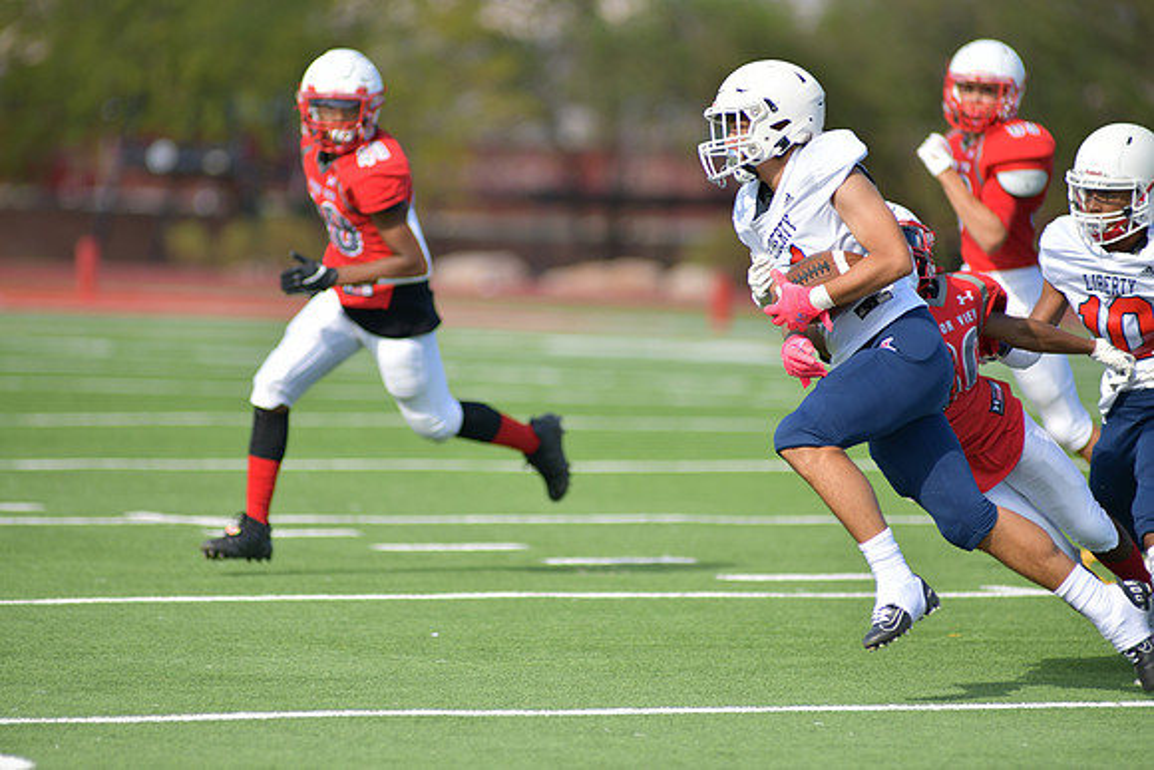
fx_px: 9618
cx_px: 577
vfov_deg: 4.6
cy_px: 385
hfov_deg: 6.9
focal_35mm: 300
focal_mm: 300
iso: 180
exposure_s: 1/2000
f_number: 3.5
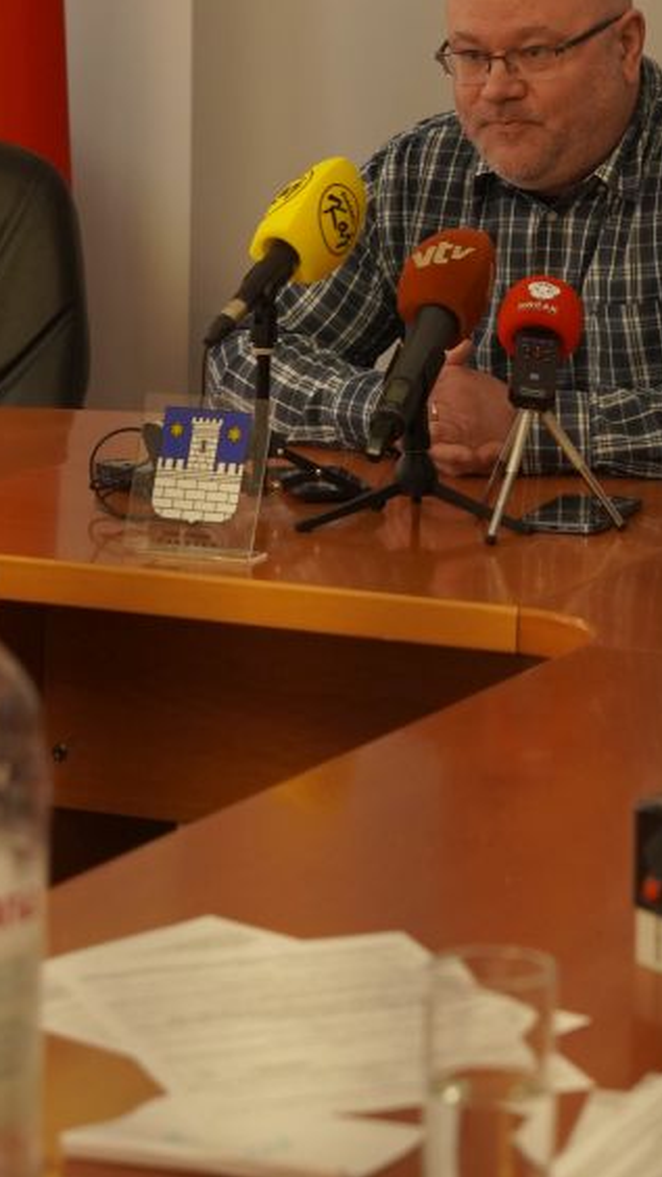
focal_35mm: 138
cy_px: 211
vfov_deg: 15.4
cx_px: 543
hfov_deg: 8.8
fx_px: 4309
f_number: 3.5
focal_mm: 50
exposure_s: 1/160
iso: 1250
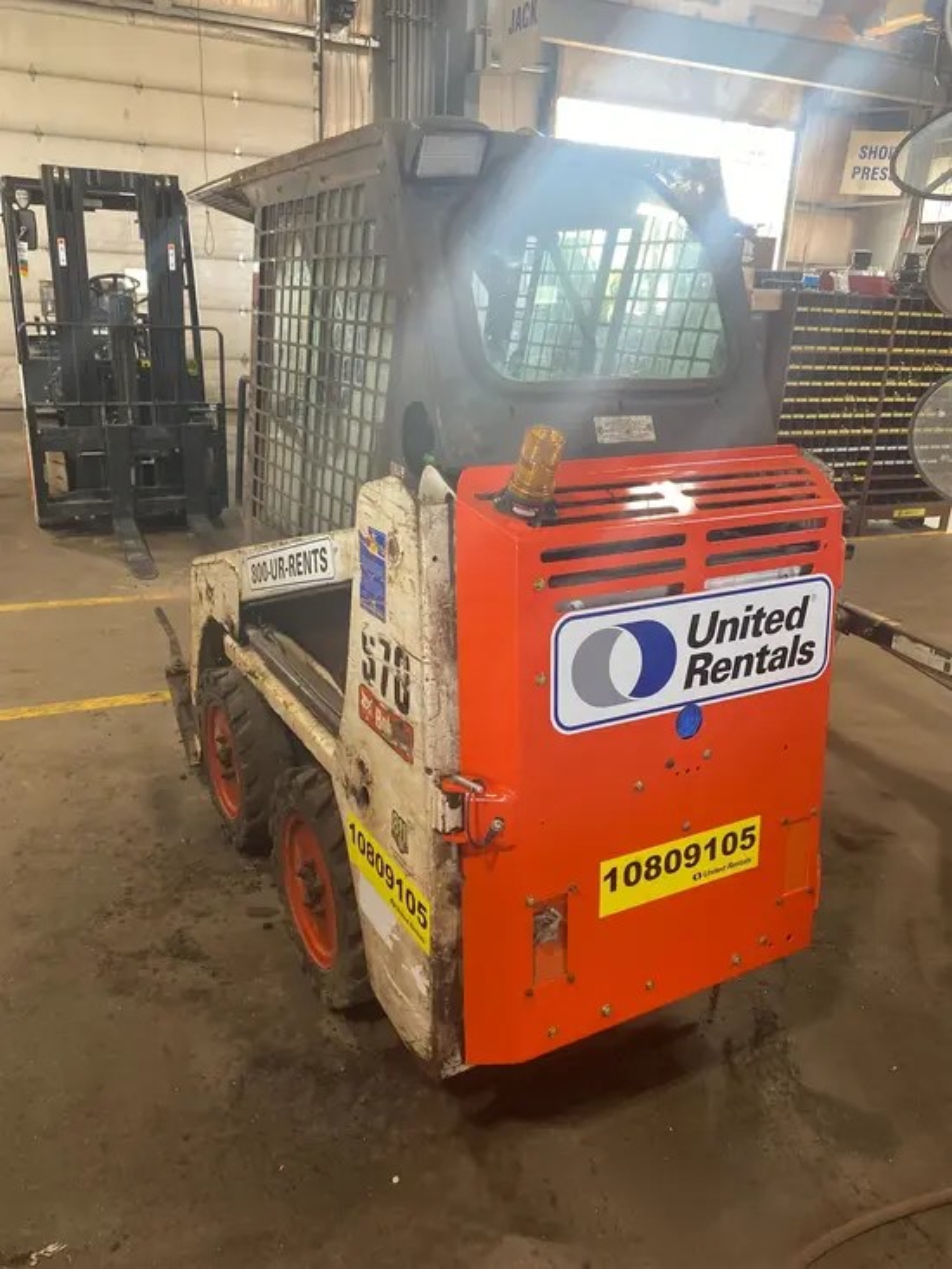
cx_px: 476
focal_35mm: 26
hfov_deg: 53.1
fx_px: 953
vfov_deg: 67.3
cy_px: 634
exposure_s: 1/60
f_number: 1.8
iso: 125
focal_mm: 4.25
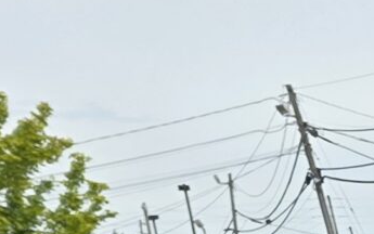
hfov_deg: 8.7
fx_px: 1846
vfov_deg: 6.3
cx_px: 1247
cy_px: 853
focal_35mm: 181
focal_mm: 6.3
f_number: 1.7
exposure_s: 1/501
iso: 12
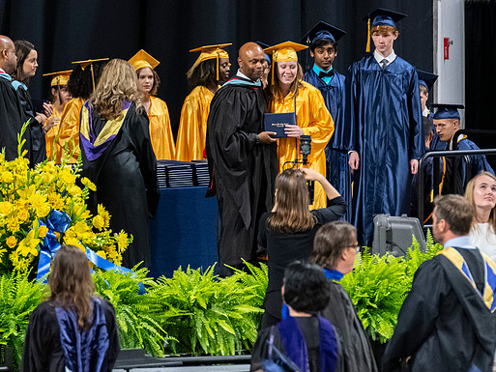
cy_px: 149
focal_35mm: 427
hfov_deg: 4.6
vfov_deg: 3.5
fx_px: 6120
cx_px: 163
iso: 2000
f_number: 4
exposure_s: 1/200
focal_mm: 190
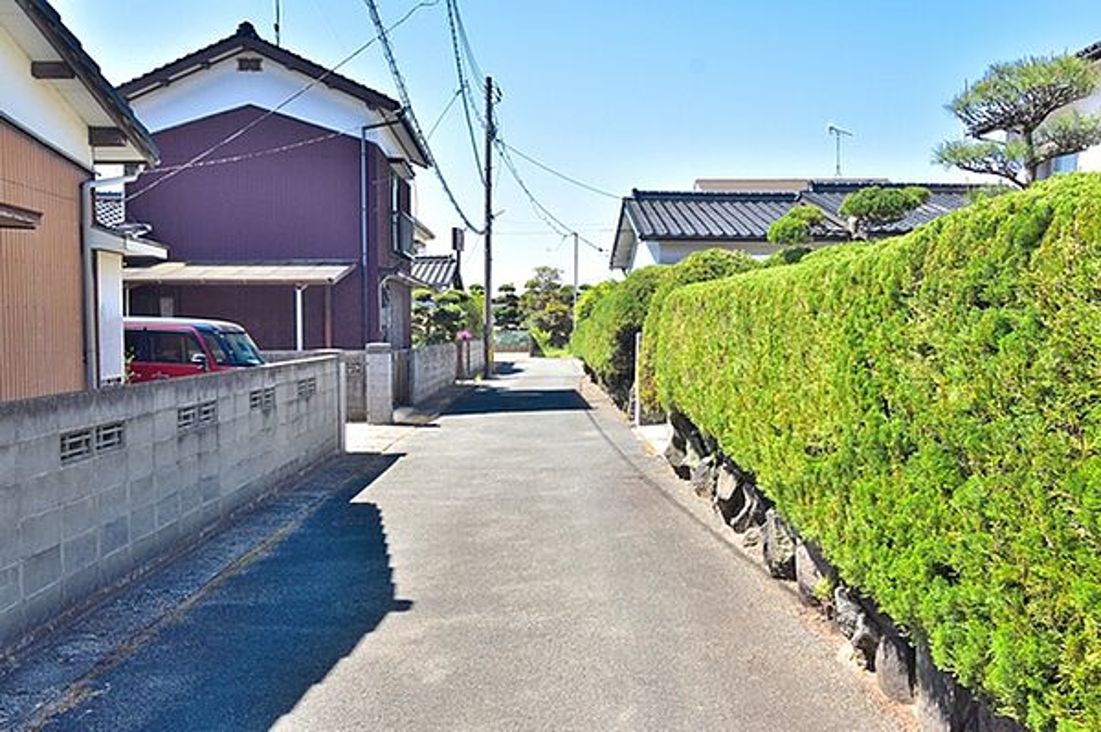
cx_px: 550
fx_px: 917
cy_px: 366
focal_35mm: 30
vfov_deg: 43.5
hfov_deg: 62.0
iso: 100
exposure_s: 1/40
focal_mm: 20
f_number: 8
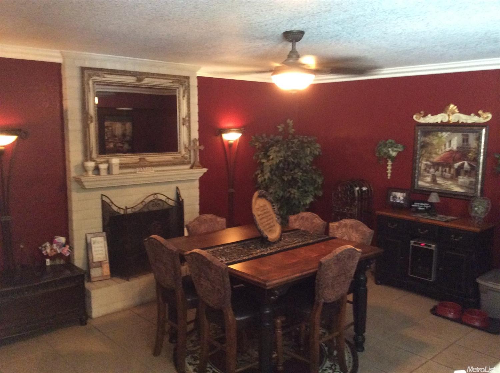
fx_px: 461
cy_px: 186
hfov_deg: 56.9
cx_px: 250
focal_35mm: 32
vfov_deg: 44.0
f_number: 2.4
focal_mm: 3.3
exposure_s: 1/15
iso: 400
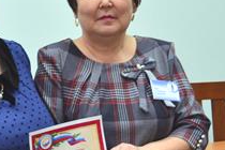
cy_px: 132
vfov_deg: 9.4
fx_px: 912
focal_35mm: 146
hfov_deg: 13.6
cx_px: -51
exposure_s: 1/50
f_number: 5
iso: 640
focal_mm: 34
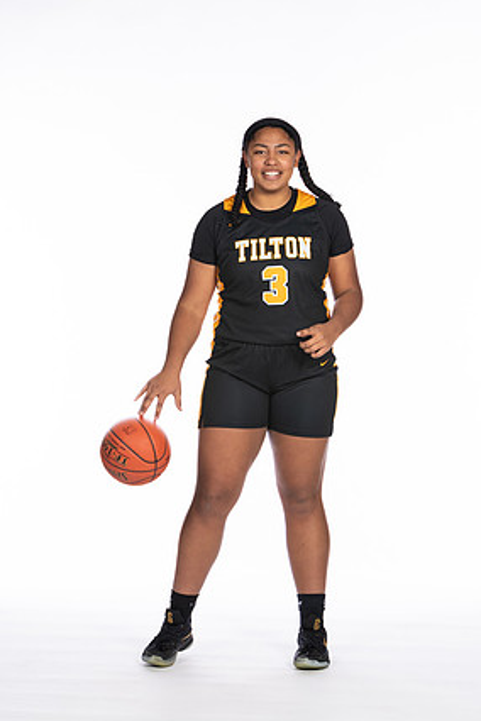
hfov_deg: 12.3
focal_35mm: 111
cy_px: 355
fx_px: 2224
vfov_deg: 18.4
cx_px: 252
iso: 100
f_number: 5
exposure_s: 1/100
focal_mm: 70
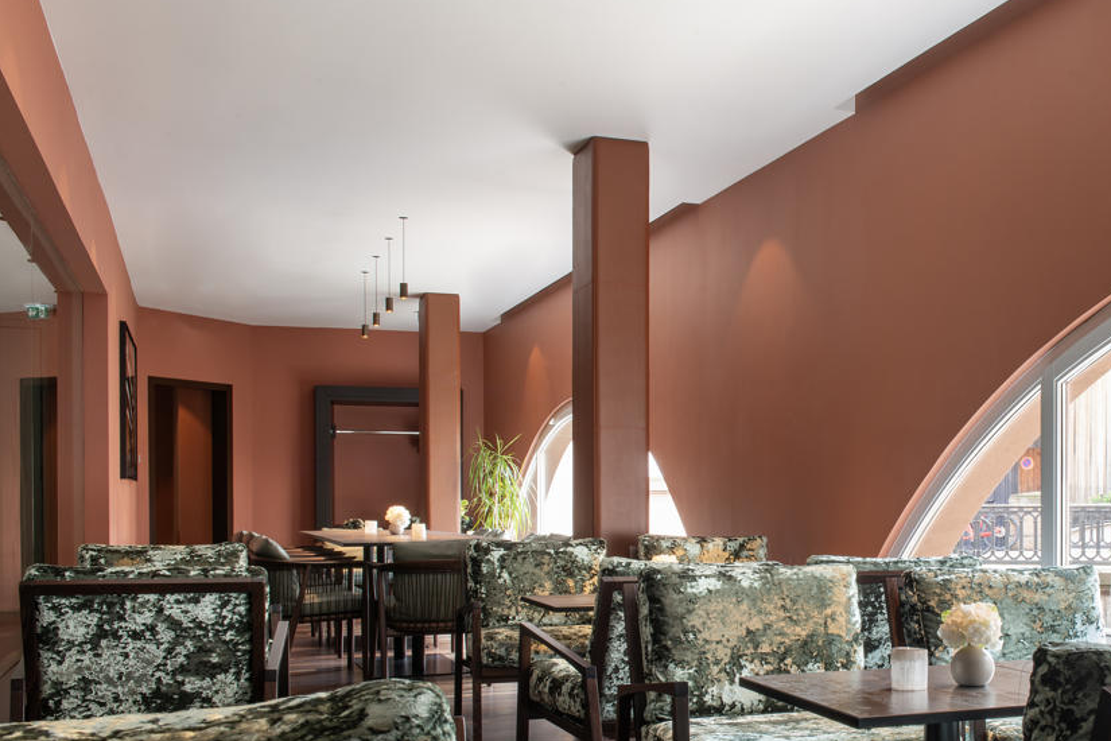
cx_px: 839
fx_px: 1389
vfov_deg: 29.6
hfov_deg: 42.2
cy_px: 513
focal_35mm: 45
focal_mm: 29
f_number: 16
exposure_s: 1/2
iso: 160
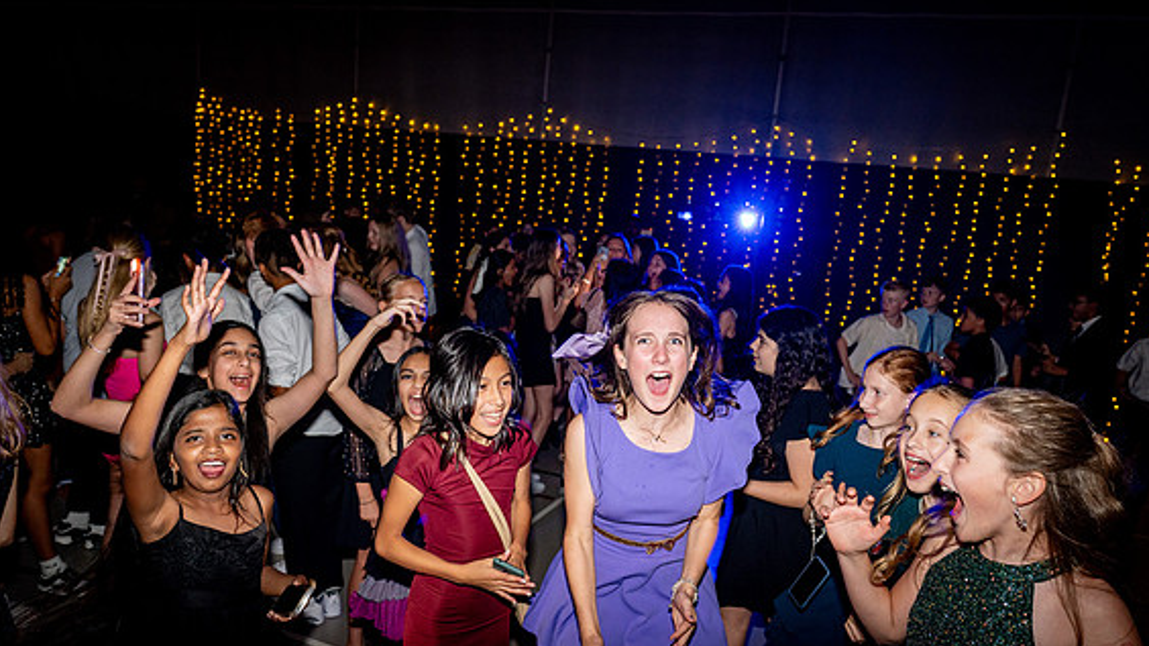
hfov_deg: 67.9
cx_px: 574
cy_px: 374
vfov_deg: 41.4
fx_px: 853
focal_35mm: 28
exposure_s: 1/100
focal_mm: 26
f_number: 4
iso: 1250
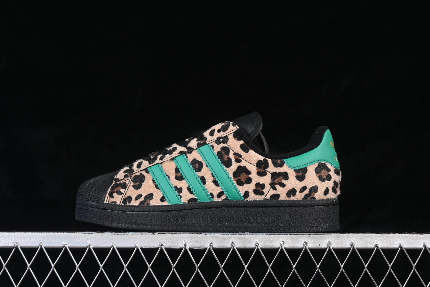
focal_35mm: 75
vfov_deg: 18.2
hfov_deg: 27.0
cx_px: 215
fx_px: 896
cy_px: 144
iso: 160
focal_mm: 50
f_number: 6.3
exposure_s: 1/60
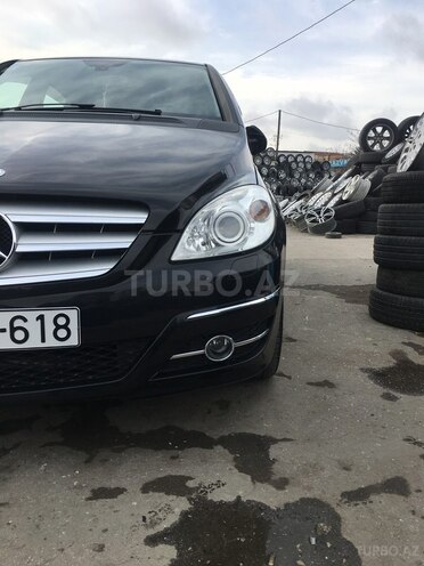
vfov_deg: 61.7
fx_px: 474
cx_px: 212
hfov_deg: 48.2
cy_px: 283
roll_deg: -1.9
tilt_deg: -10.8
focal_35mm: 29
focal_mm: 4.15
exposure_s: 1/777
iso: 25
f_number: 2.2
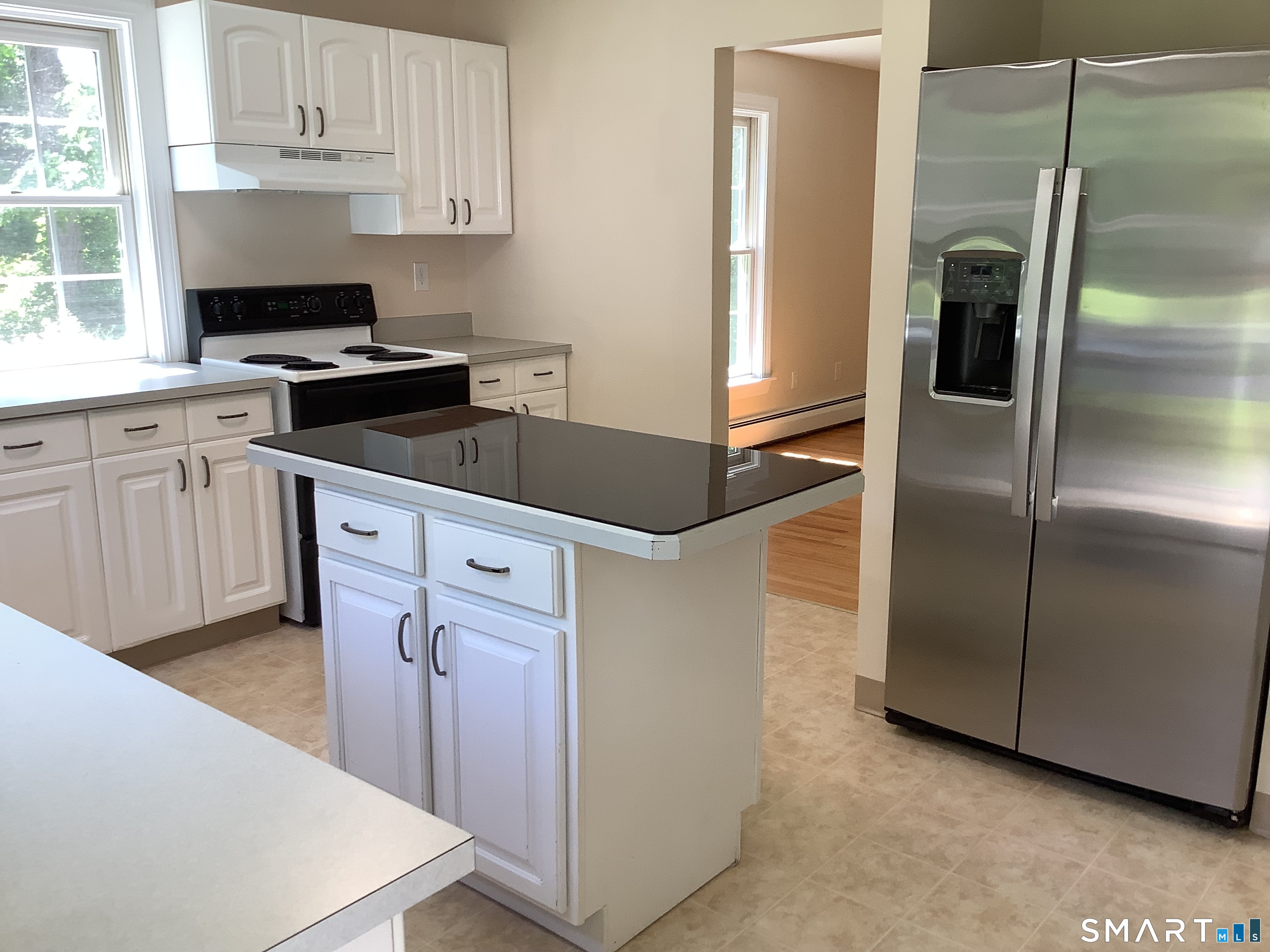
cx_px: 635
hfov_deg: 58.4
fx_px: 1137
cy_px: 476
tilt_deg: -13.9
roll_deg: +0.7
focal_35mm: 31
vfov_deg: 45.4
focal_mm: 3.3
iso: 50
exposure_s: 1/60
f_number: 2.4
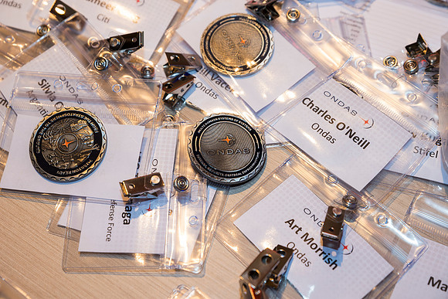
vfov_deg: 19.5
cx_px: 224
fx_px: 871
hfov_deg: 28.8
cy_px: 150
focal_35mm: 70
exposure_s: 1/60
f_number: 5.6
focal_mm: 70
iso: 400
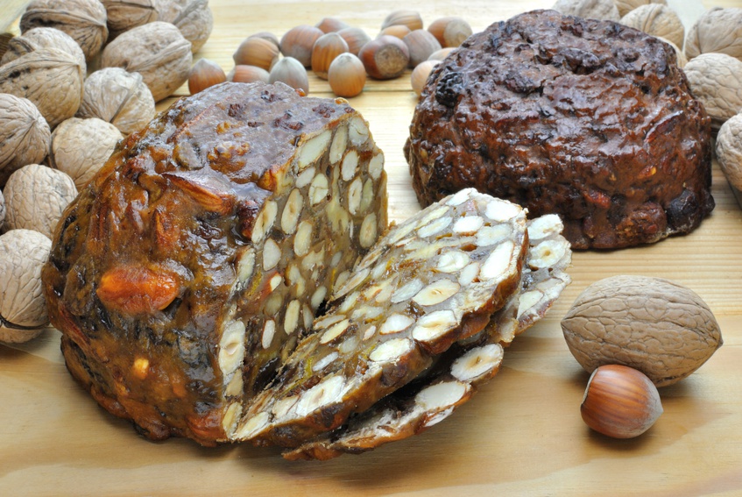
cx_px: 371
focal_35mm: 52
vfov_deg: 25.8
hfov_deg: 37.8
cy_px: 248
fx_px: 1083
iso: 100
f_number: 20
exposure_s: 10
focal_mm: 35
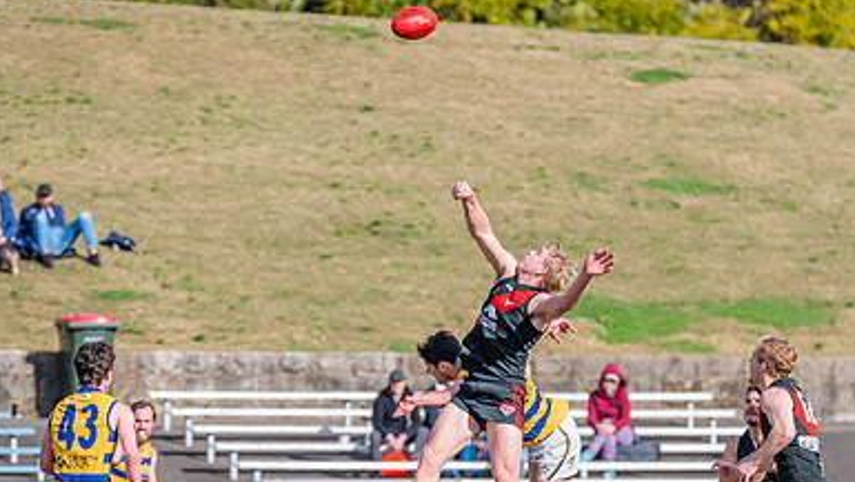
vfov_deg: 1.8
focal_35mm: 663
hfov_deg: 3.3
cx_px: 600
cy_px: 383
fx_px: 15038
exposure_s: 1/1600
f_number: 10
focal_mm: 420
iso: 800
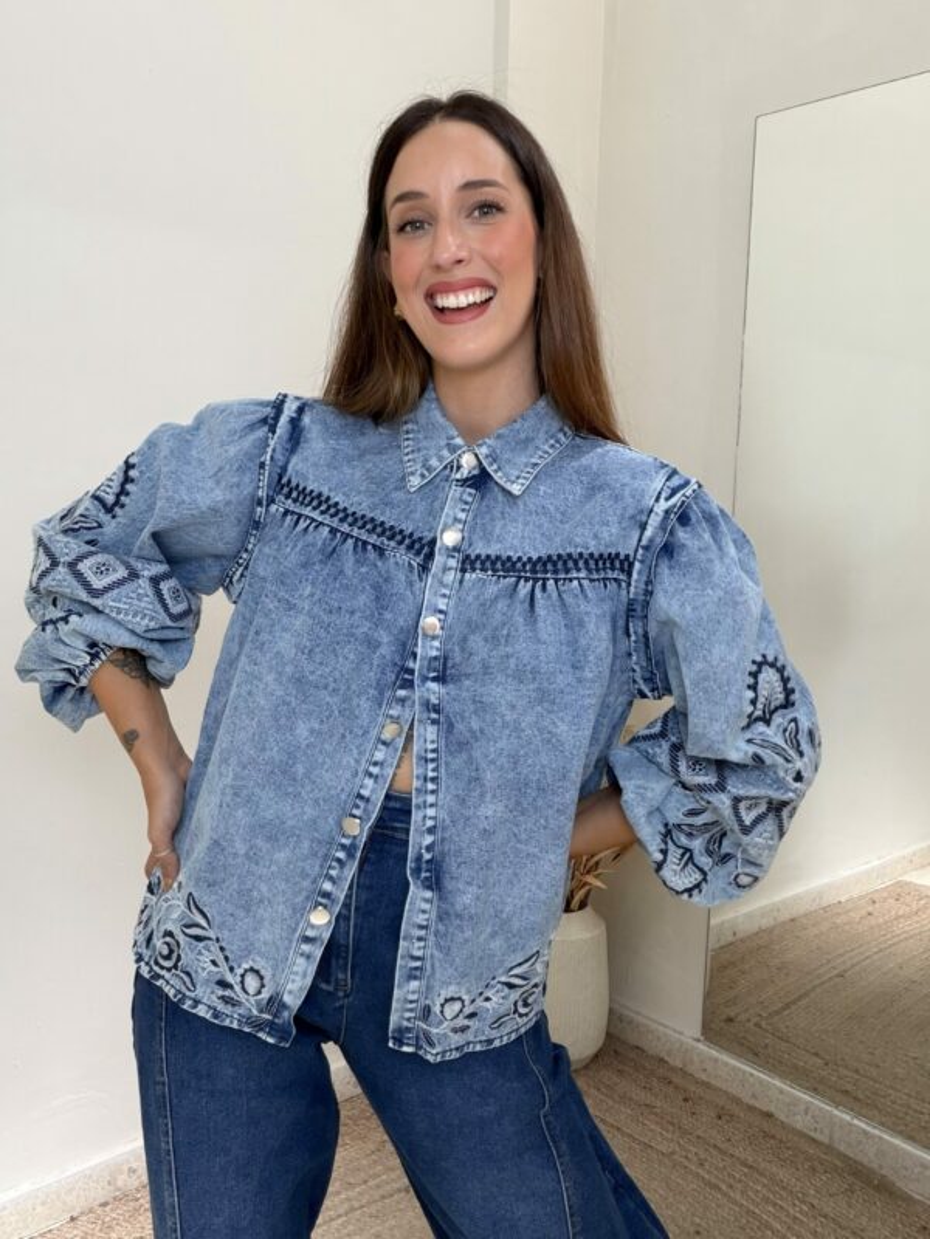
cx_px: 465
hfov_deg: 46.8
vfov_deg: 60.0
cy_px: 620
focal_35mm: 30
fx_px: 1075
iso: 80
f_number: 1.9
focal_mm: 2.71
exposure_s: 1/60
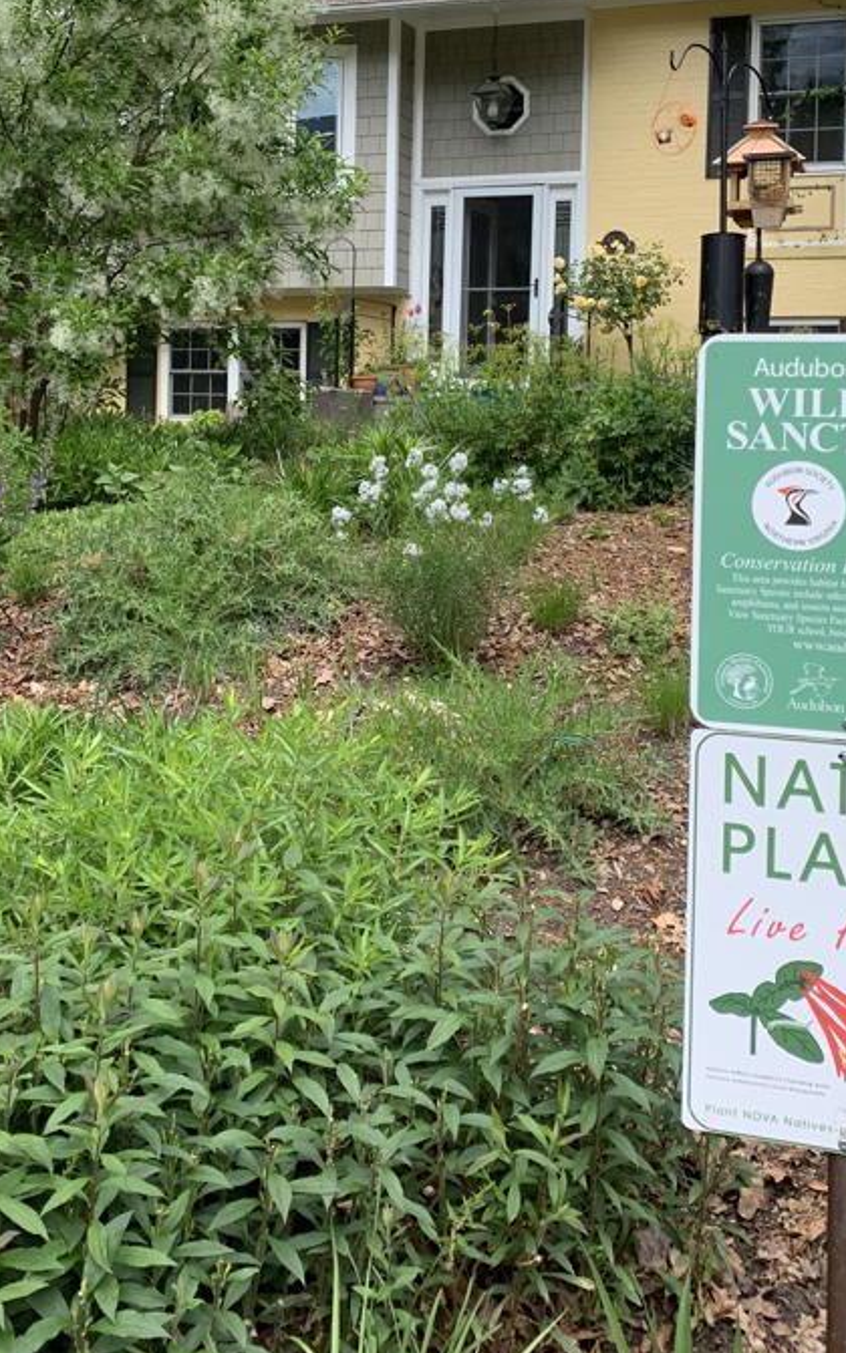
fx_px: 1512
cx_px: 352
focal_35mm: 41
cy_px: 447
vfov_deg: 47.4
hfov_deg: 31.2
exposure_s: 1/936
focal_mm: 4.25
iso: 25
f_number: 1.8
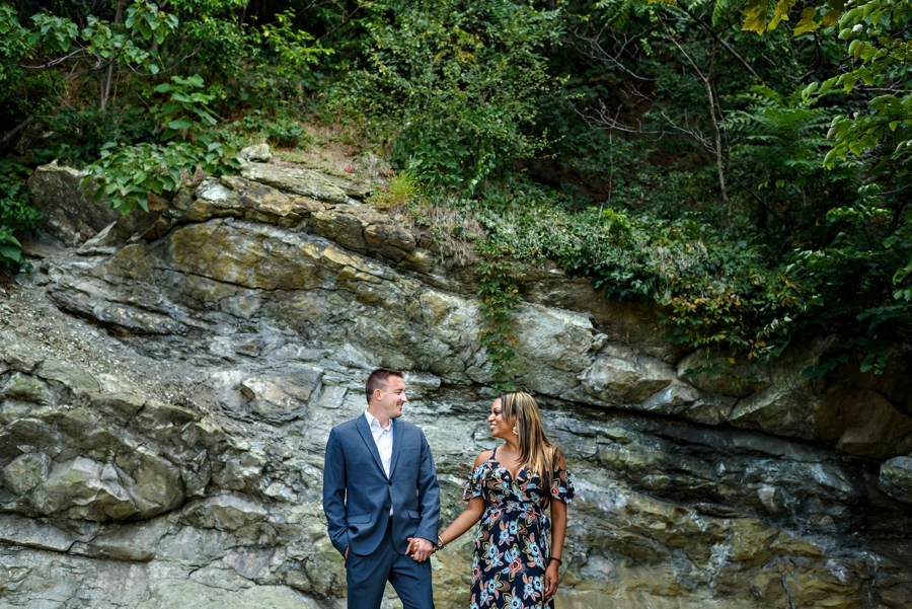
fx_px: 887
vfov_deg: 37.9
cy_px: 304
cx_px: 456
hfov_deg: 54.4
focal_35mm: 35
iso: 640
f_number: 2.8
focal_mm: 35
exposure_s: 1/640
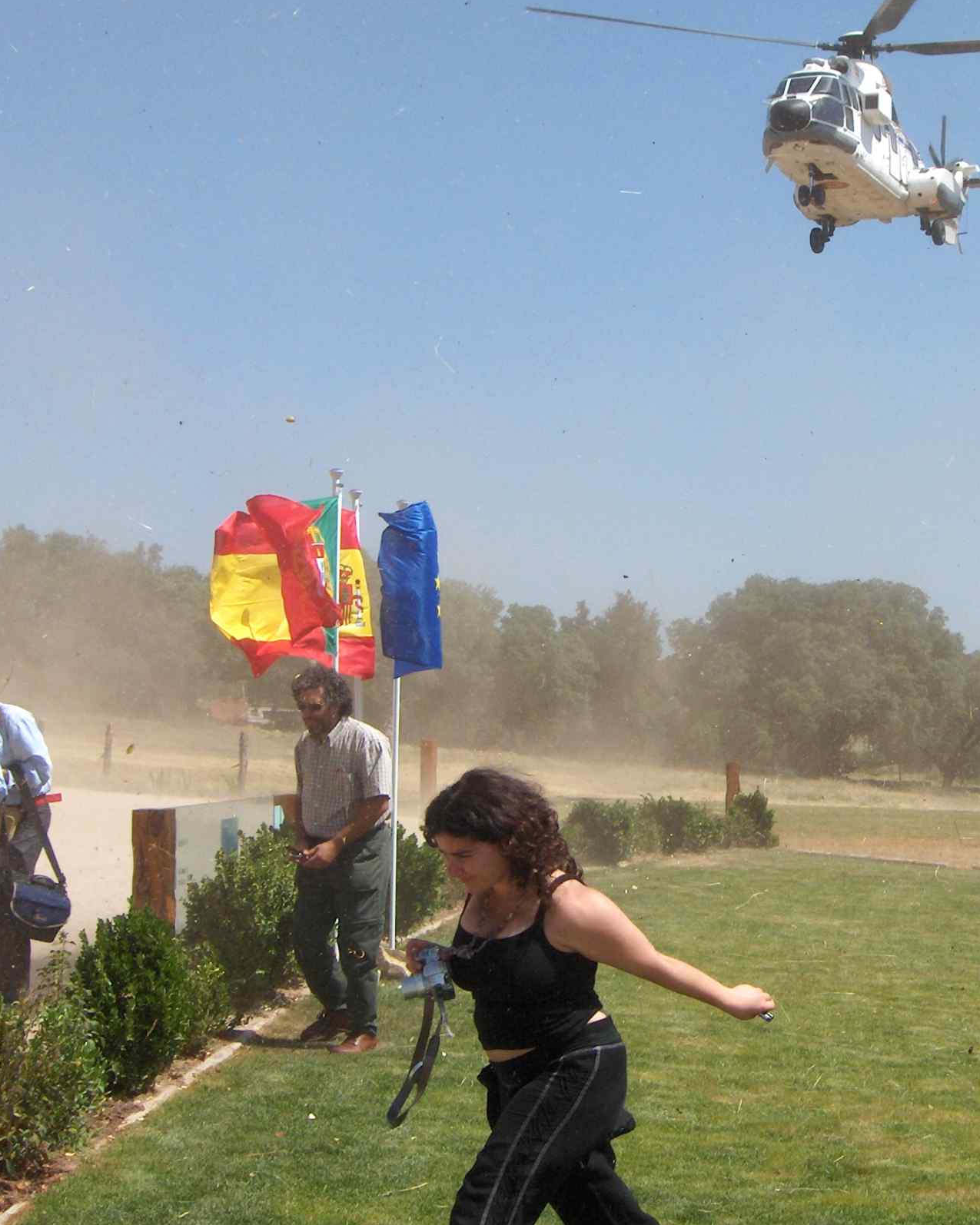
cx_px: 822
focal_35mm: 62
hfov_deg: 24.1
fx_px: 2248
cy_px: 513
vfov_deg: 30.4
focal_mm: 8
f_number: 4.8
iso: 100
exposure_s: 1/1042
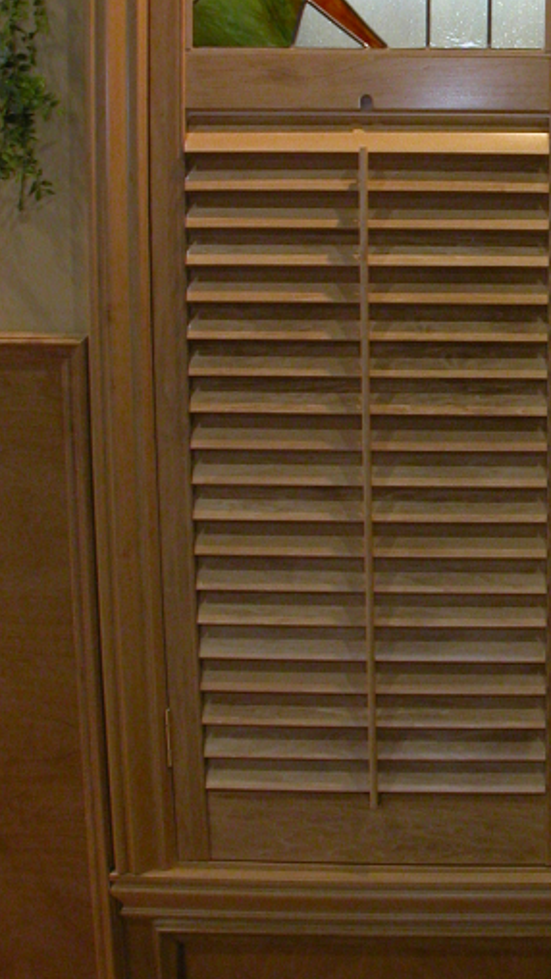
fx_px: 1869
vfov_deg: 29.0
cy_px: 272
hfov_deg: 16.4
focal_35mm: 72
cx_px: 572
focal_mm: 8.9
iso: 200
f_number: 3.2
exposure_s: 1/30
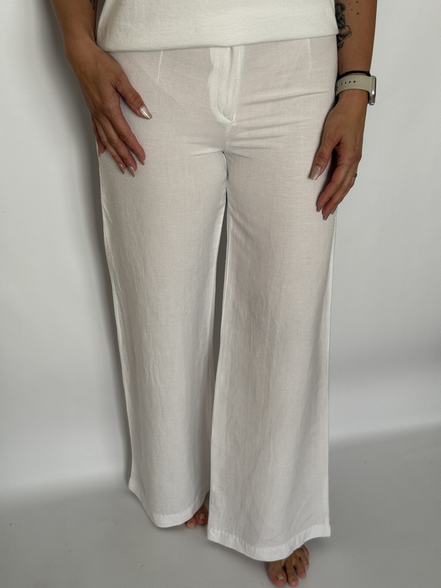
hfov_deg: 30.3
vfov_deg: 39.7
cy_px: 294
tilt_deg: -28.2
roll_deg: -1.7
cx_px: 220
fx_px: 815
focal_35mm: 48
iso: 80
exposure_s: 1/121
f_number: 1.78
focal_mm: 6.76
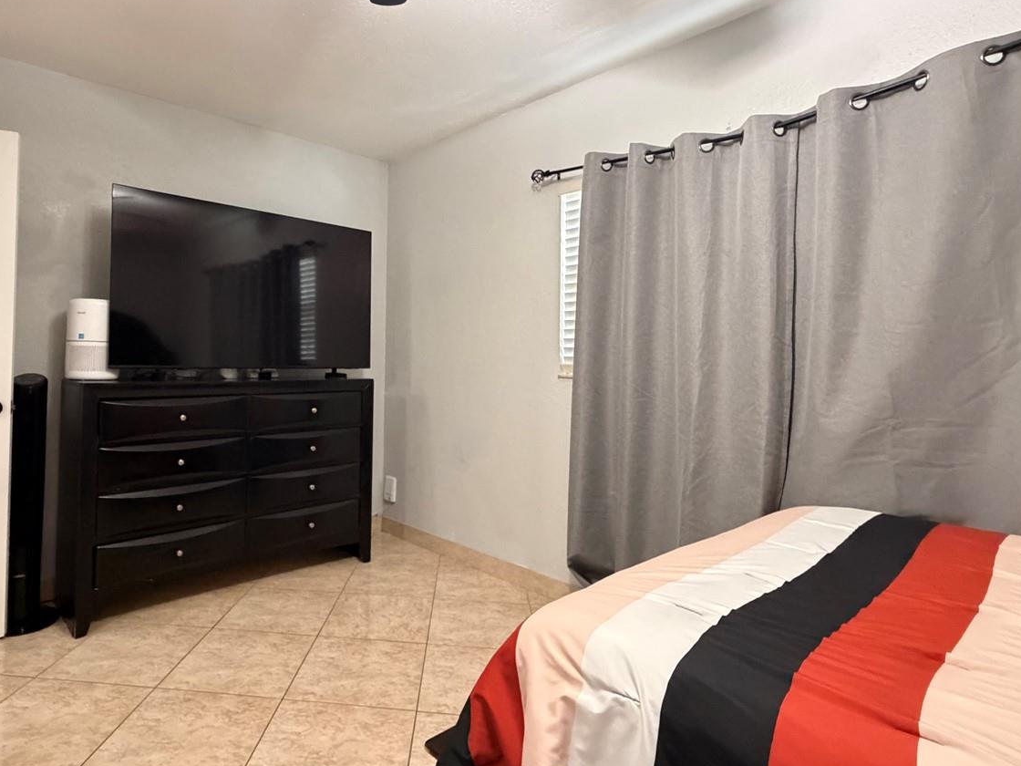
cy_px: 345
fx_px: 590
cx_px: 405
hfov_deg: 80.7
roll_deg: -0.5
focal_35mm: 20
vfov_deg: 65.8
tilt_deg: -0.3
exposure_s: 1/60
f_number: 2.2
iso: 800
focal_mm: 2.22
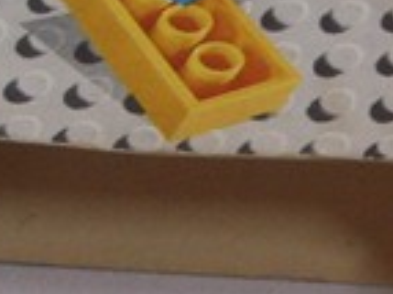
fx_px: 1985
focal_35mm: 175
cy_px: 195
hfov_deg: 11.2
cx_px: 355
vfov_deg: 8.5
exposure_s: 1/45
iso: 145
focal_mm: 6.6
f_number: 3.5
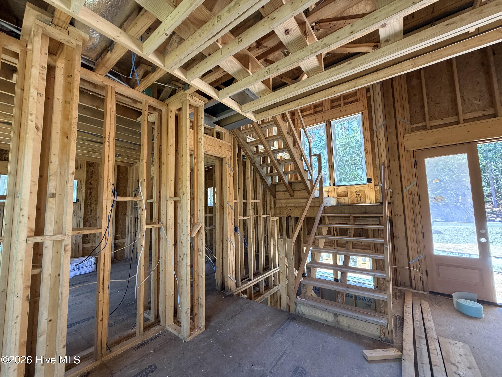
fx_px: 203
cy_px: 188
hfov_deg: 102.1
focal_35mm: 14
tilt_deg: +4.4
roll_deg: +1.8
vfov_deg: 85.7
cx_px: 251
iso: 250
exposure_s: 1/121
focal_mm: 2.22
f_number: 2.2
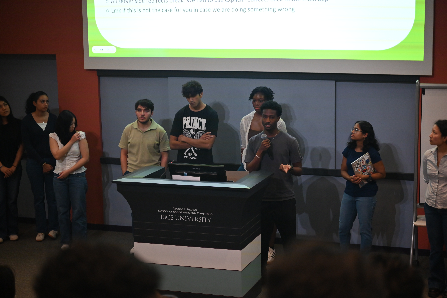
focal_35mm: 75
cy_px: 149
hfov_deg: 27.0
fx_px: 932
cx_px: 224
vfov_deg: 18.2
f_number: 2.8
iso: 1800
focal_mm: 75
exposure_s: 1/125
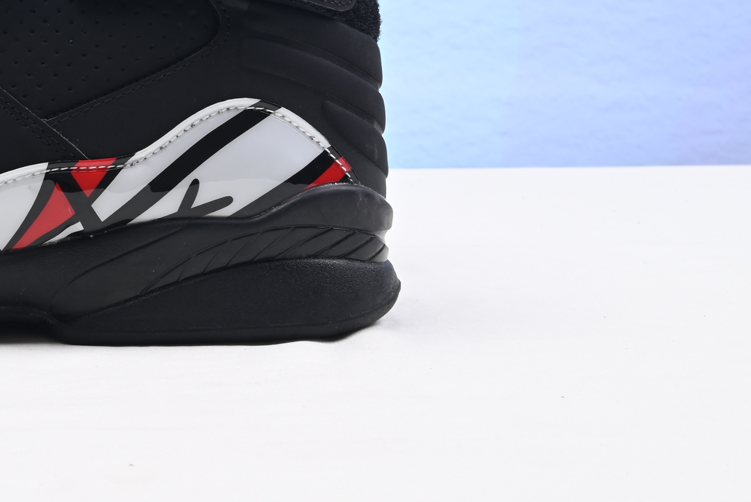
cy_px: -63
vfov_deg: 14.2
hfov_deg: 20.8
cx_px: -49
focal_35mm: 94
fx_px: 1961
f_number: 16
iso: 100
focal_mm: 38
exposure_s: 1/2
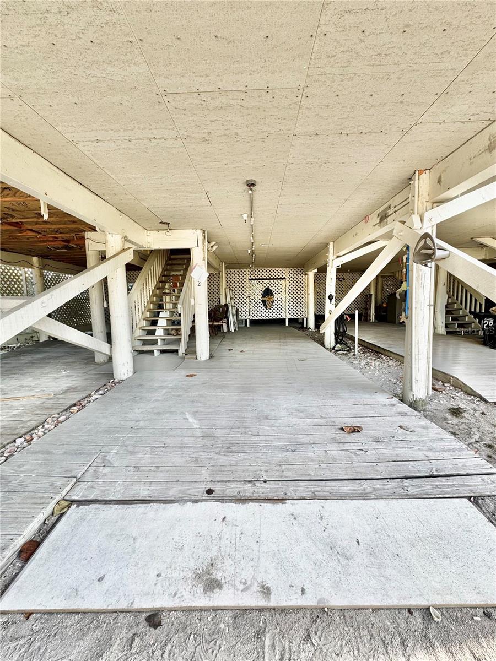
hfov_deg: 85.7
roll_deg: +1.1
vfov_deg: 102.1
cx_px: 248
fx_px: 267
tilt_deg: -6.7
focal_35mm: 14
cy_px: 330
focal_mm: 2.22
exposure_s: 1/127
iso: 40
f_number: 2.2
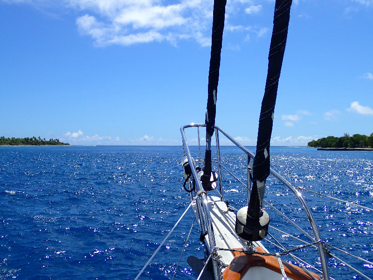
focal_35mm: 40
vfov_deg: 36.0
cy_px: 140
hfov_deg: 46.8
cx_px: 186
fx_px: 431
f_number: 11
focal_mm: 7.34
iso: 100
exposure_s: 1/200
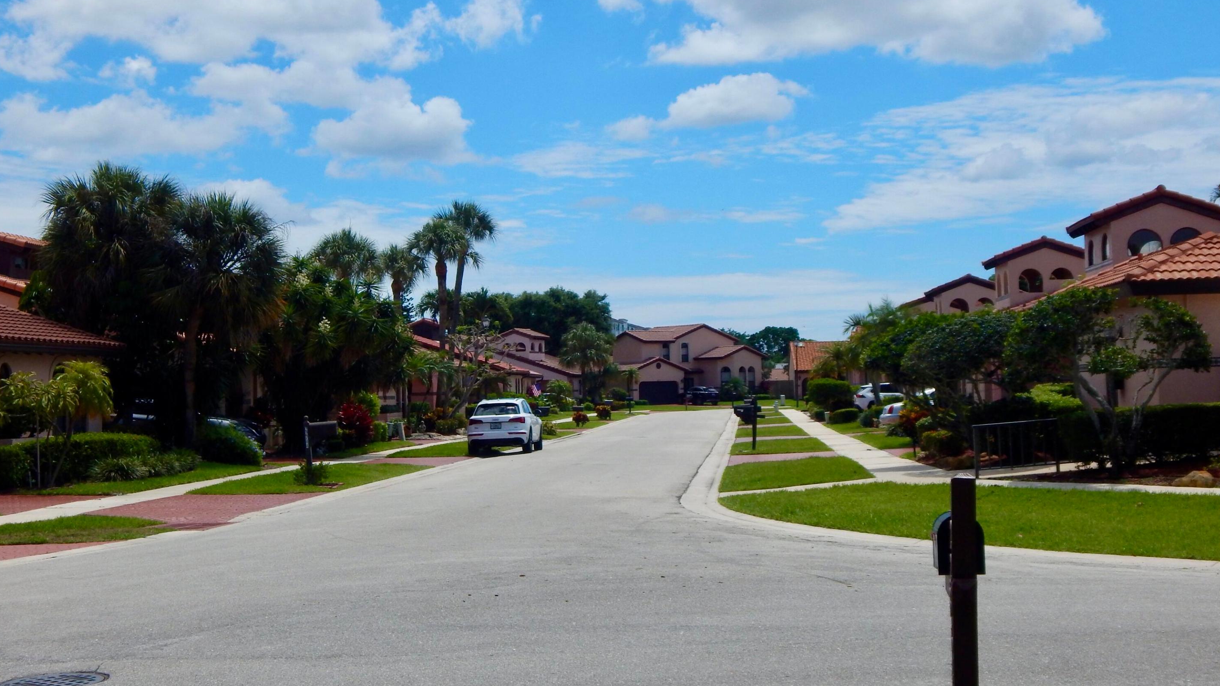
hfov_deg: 39.2
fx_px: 1714
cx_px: 607
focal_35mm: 53
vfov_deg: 22.6
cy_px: 258
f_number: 7.4
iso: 125
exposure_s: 1/800
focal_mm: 8.6
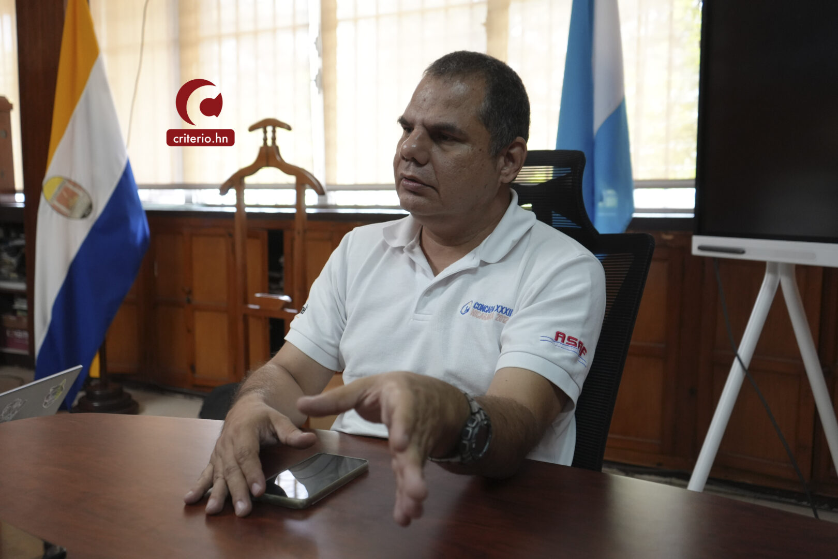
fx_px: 745
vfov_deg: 41.1
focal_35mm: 32
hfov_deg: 58.7
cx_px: 419
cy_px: 280
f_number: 4
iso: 4000
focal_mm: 32
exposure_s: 1/160
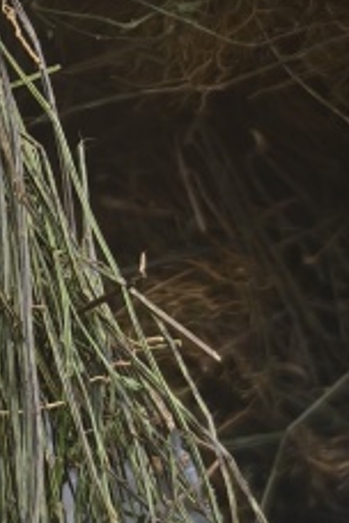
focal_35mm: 112
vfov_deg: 17.1
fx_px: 1629
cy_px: -164
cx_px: -37
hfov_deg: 12.0
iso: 72
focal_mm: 5.6
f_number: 1.57
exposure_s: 1/824
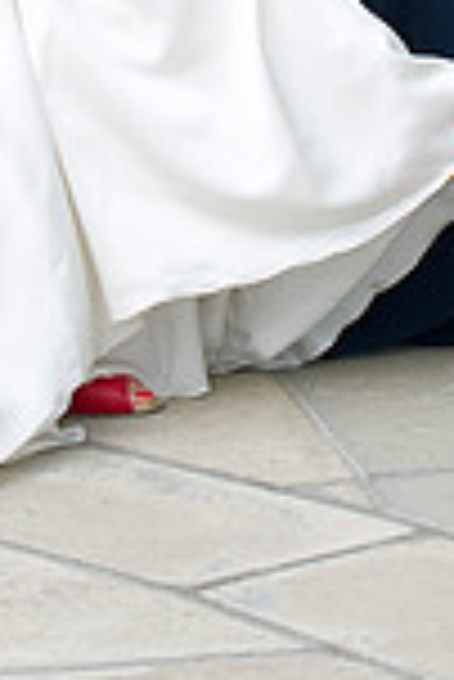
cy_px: -131
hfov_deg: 4.5
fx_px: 5718
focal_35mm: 303
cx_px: 142
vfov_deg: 6.7
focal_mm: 102
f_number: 4.5
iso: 200
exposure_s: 1/200
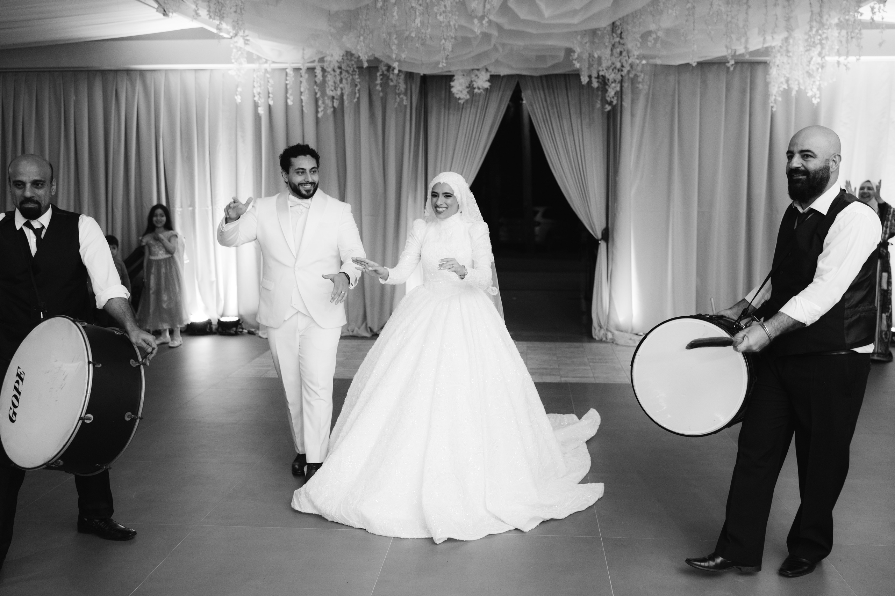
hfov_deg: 53.7
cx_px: 448
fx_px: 884
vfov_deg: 37.3
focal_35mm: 36
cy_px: 298
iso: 1000
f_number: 2.8
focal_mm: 35
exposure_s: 1/200
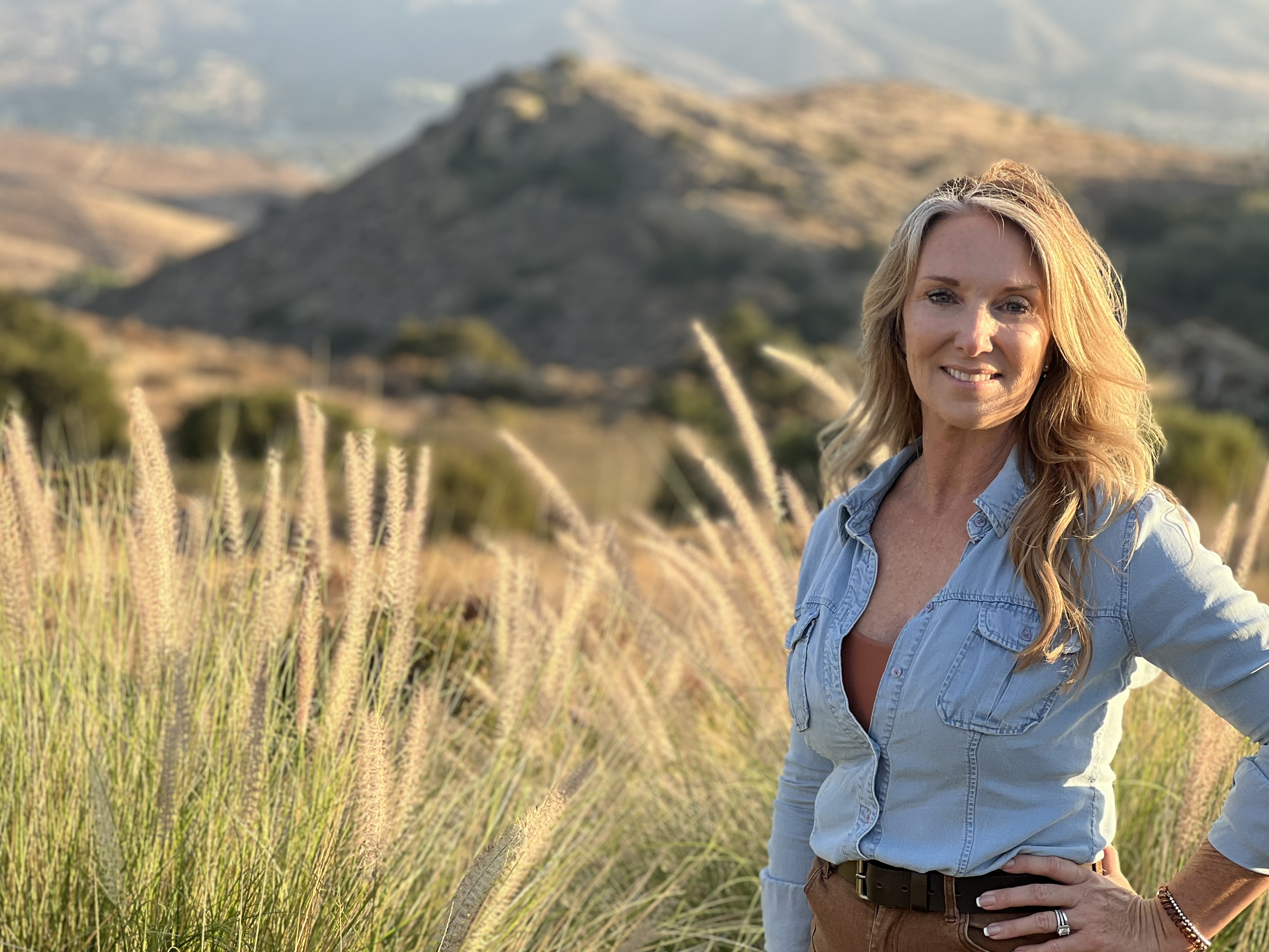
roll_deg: +0.8
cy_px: 540
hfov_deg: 22.3
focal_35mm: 88
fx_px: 3226
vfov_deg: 16.8
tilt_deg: -7.4
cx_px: 663
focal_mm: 9
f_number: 2.8
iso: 25
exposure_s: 1/121
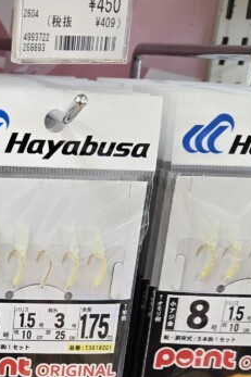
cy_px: 350
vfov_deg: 28.0
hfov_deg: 18.7
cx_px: -42
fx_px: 722
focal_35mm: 69
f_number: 1.8
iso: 125
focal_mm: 5.4
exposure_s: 1/120
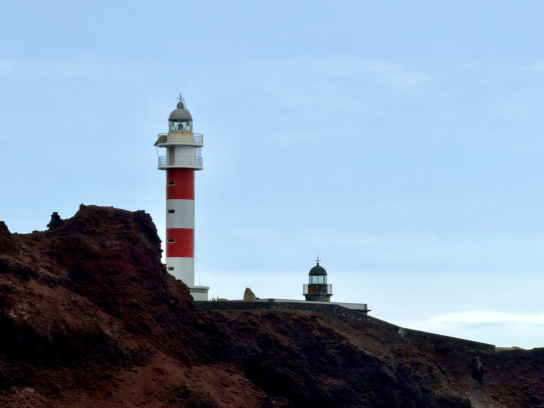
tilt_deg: +3.8
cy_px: 204
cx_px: 272
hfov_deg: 9.9
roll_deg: +0.3
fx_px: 3144
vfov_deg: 7.4
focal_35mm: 200
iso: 20
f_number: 2.8
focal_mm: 16.89
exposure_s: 1/940
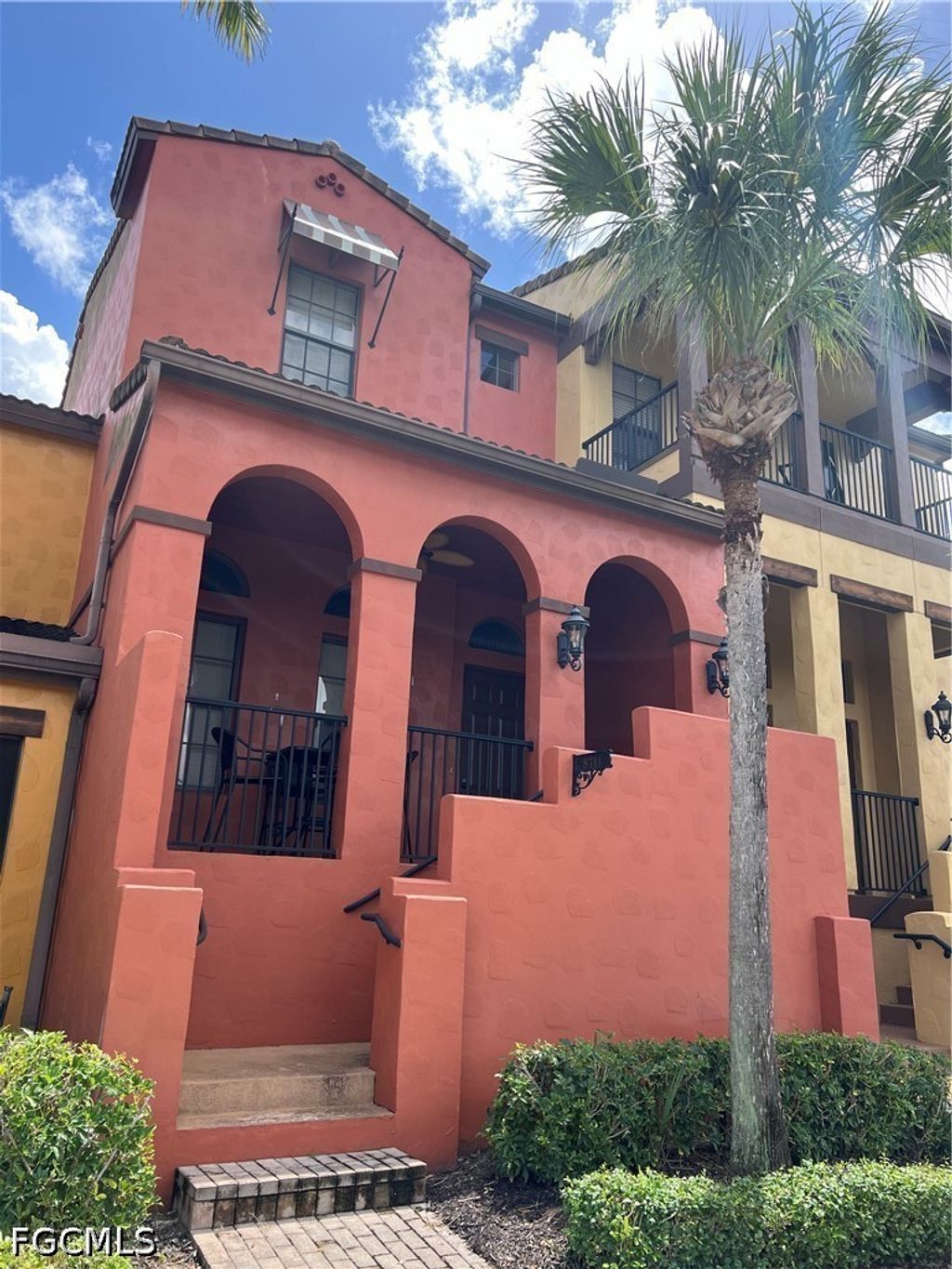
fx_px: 953
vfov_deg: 67.3
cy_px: 634
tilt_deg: +17.6
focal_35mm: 26
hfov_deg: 53.1
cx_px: 476
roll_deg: -1.8
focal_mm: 5.7
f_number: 1.5
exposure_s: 1/1377
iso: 50
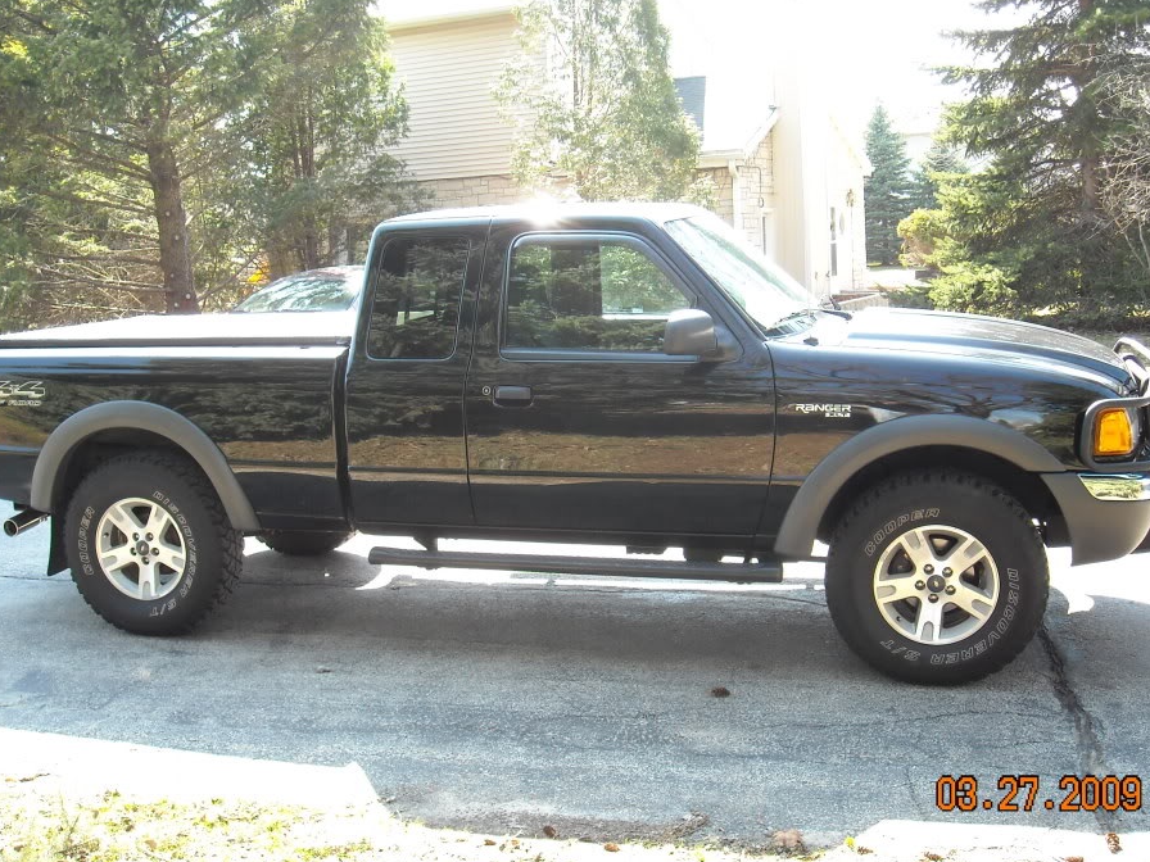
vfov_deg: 35.9
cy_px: 404
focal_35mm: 40
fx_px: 1329
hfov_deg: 46.8
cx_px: 540
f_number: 2.8
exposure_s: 1/80
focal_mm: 5.7
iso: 64
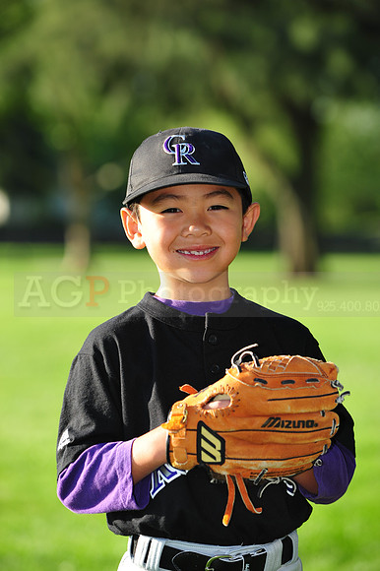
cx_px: 190
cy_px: 286
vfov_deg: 13.3
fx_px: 2457
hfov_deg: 8.8
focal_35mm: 155
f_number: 5
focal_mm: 155
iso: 200
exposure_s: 1/400
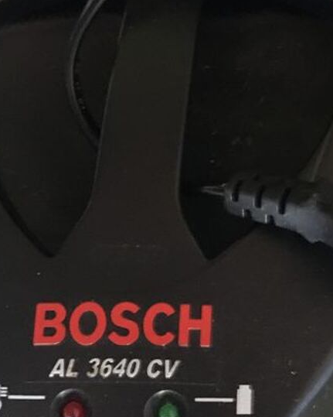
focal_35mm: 70
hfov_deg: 21.4
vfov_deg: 27.1
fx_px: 863
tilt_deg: -69.2
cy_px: 177
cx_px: 291
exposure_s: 1/17
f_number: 2.2
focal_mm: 4.15
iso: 640
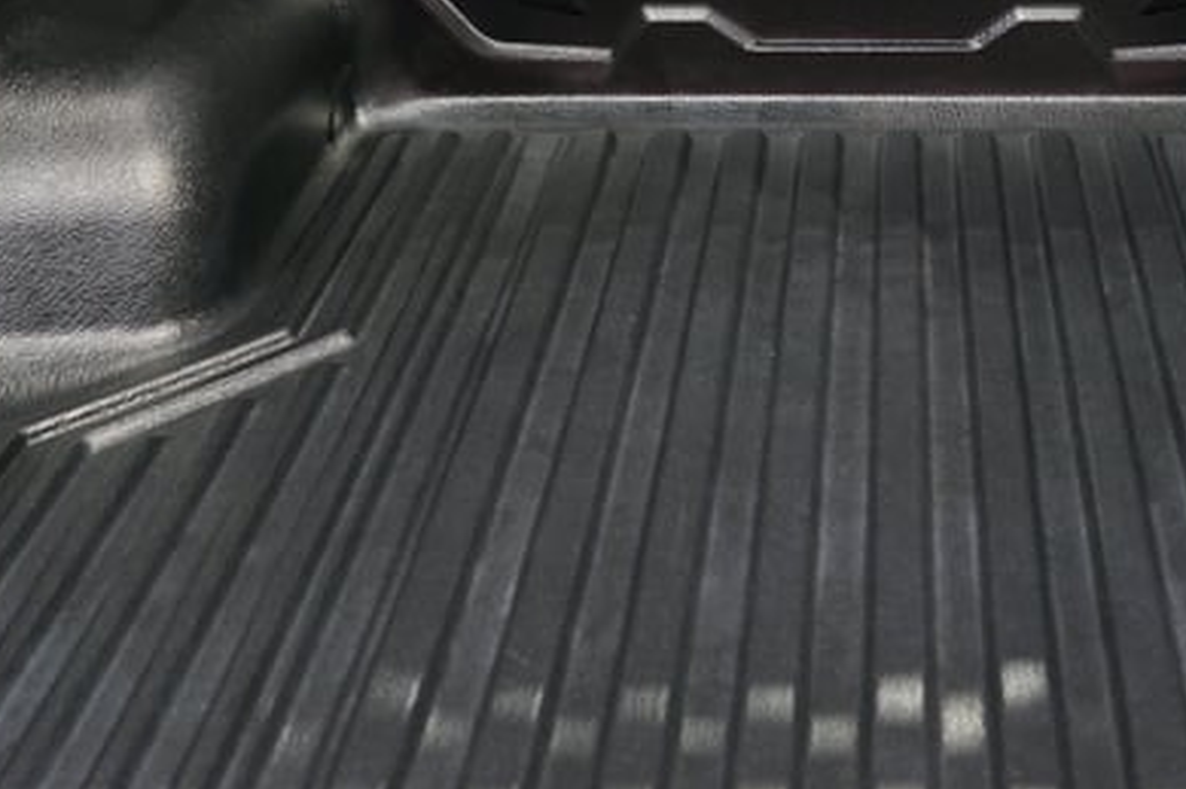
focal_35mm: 77
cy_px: 38
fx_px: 2536
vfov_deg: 17.4
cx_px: 884
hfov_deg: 26.0
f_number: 4.5
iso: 400
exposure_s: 1/160
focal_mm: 39
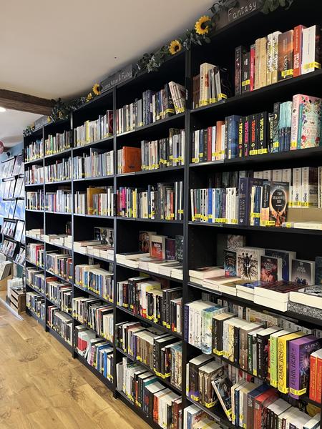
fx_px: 322
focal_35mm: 26
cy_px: 214
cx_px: 161
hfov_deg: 53.1
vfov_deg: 67.3
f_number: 1.6
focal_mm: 5.1
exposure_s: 1/50
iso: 125
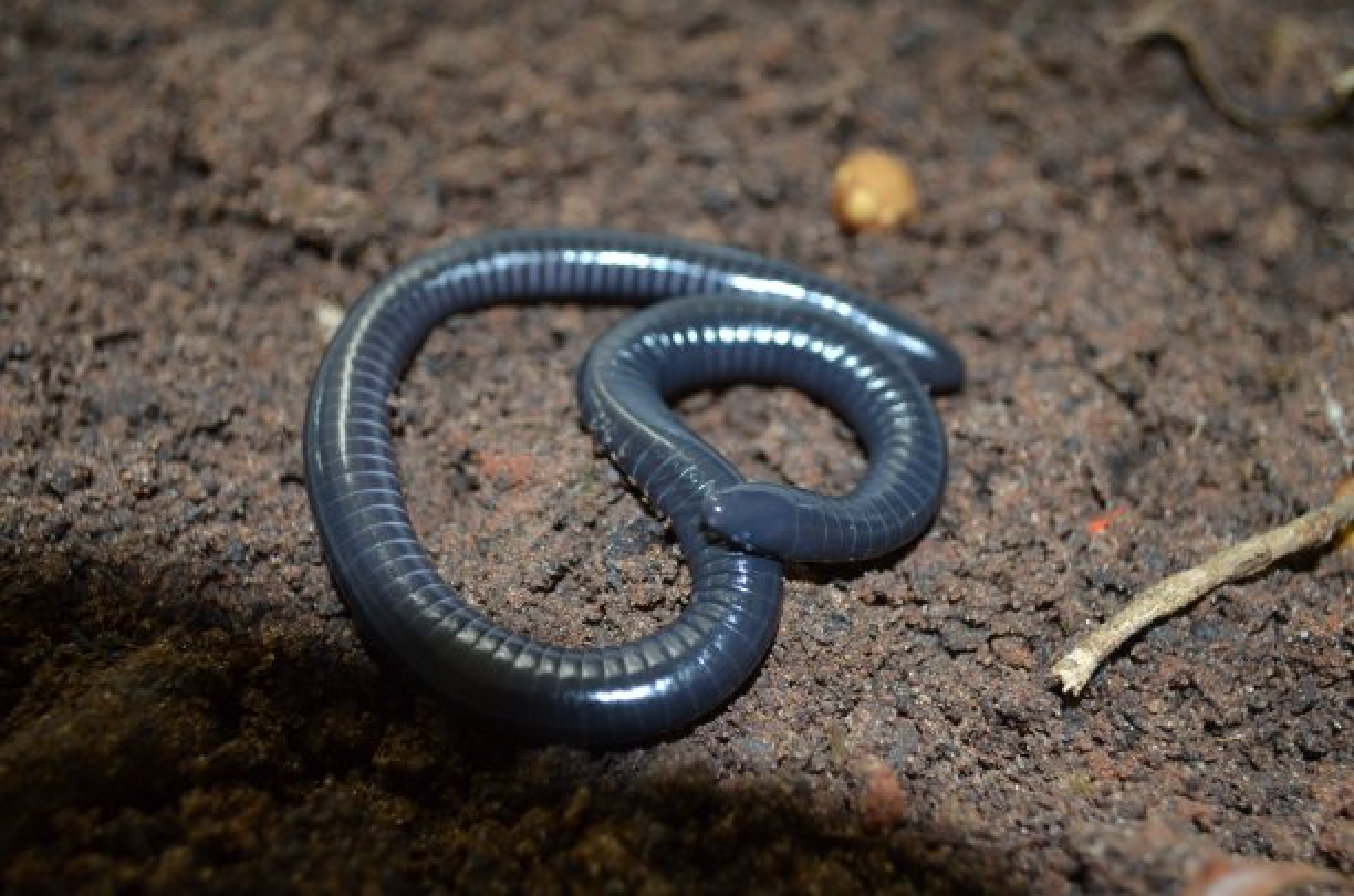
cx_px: 677
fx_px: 1463
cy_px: 448
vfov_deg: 34.0
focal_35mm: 39
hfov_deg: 49.7
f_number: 4.2
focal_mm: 26
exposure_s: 1/60
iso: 640
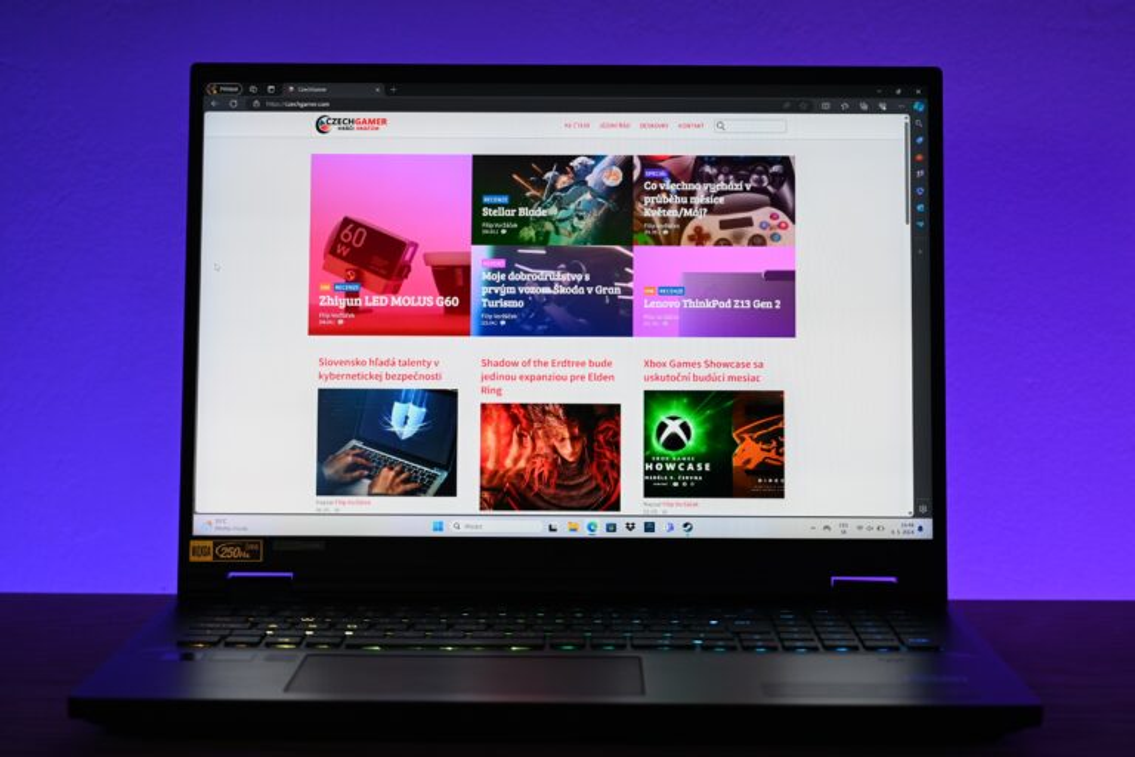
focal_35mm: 75
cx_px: 568
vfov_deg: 18.2
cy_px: 378
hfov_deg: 27.0
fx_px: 2364
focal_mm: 50
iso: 400
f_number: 4.5
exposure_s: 1/125
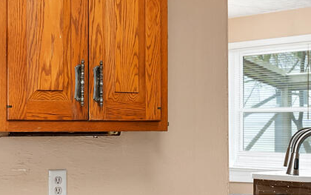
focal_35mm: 97
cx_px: 141
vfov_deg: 13.5
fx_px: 823
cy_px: 146
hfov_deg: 21.4
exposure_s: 1/40
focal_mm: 16
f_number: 4
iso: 320
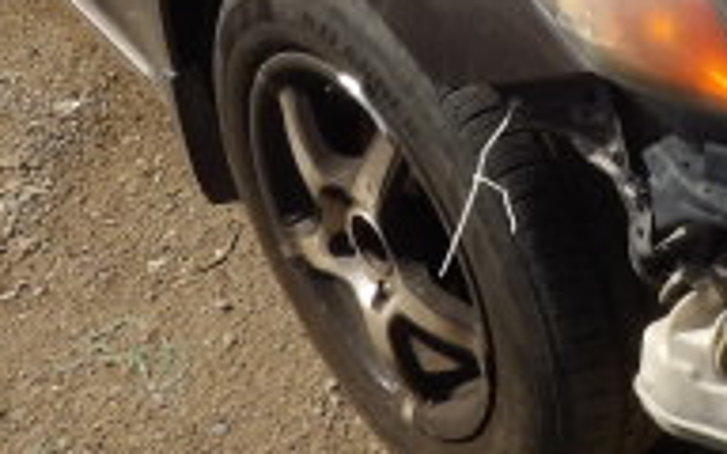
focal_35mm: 85
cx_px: 716
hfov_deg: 23.4
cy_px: -201
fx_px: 1684
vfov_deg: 14.5
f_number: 5.6
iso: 100
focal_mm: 4.3
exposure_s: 1/390
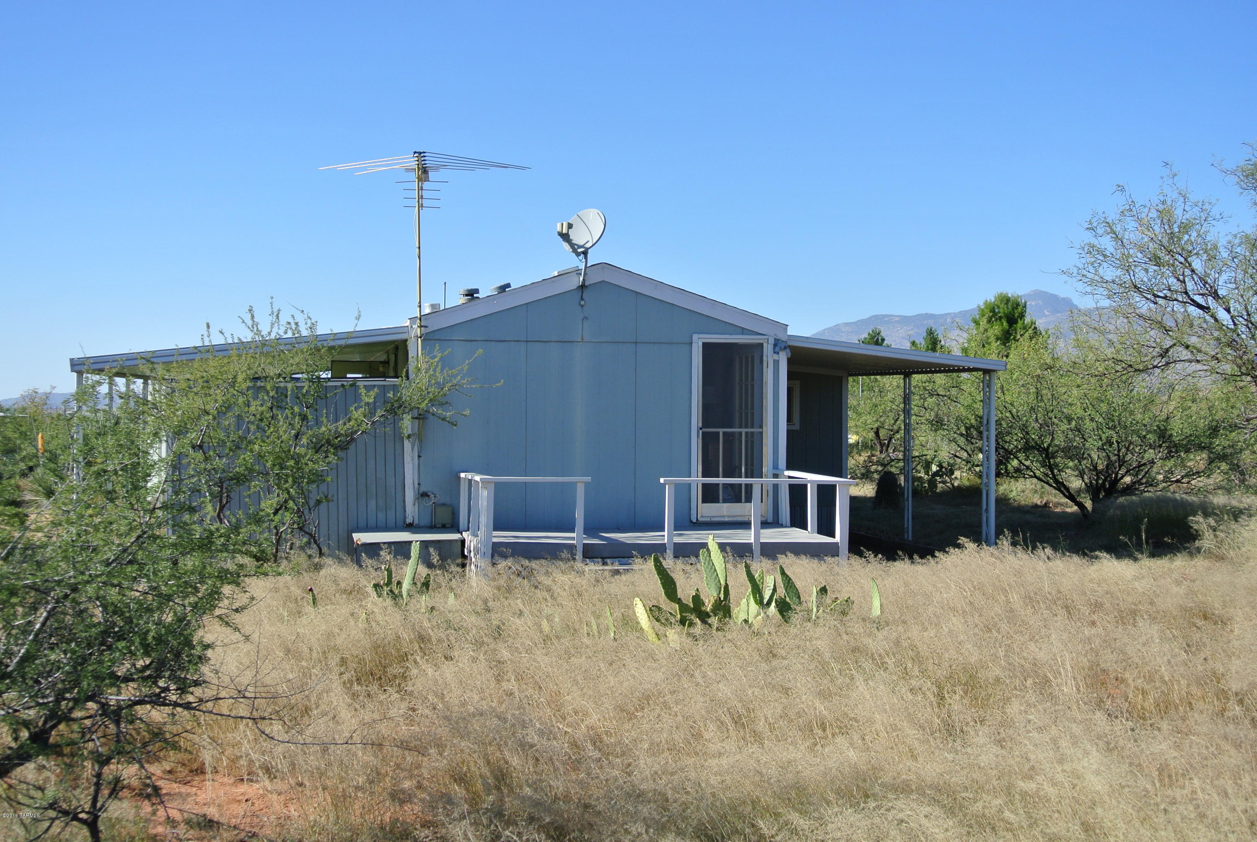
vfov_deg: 30.6
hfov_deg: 44.5
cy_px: 421
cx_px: 628
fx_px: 1538
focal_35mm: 44
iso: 100
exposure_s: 1/640
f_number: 4.5
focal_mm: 16.3
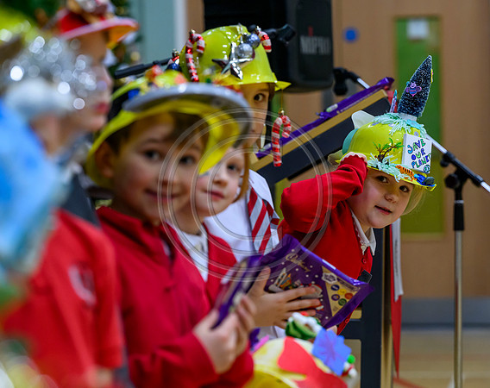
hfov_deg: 13.8
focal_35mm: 140
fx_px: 2017
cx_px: 303
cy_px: 186
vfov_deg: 11.0
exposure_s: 1/320
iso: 3200
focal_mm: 120
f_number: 4
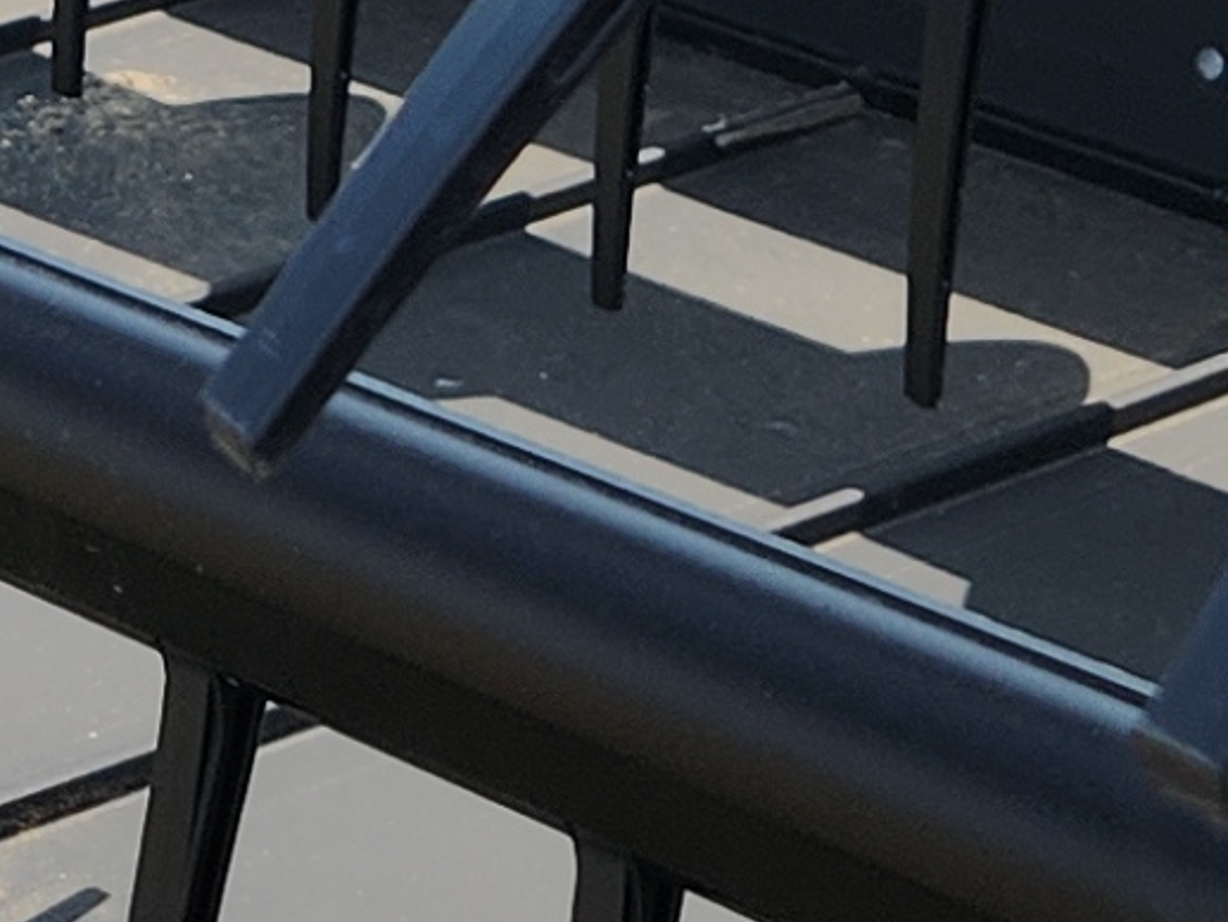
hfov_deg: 11.0
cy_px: -1457
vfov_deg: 7.6
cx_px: -76
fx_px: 6316
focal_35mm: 178
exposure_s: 1/1814
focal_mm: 5.4
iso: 20
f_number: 1.8
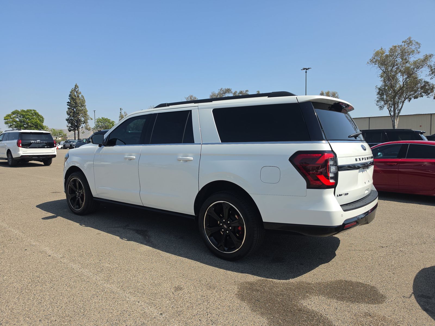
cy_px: 163
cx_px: 218
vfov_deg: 58.9
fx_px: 289
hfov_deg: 73.9
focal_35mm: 23
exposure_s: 1/820
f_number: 1.4
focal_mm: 6.5
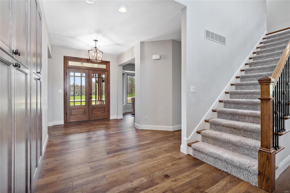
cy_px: 96
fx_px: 129
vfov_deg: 73.7
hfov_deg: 96.7
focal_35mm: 16
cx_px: 145
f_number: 7.1
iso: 400
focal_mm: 8
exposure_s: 1/250
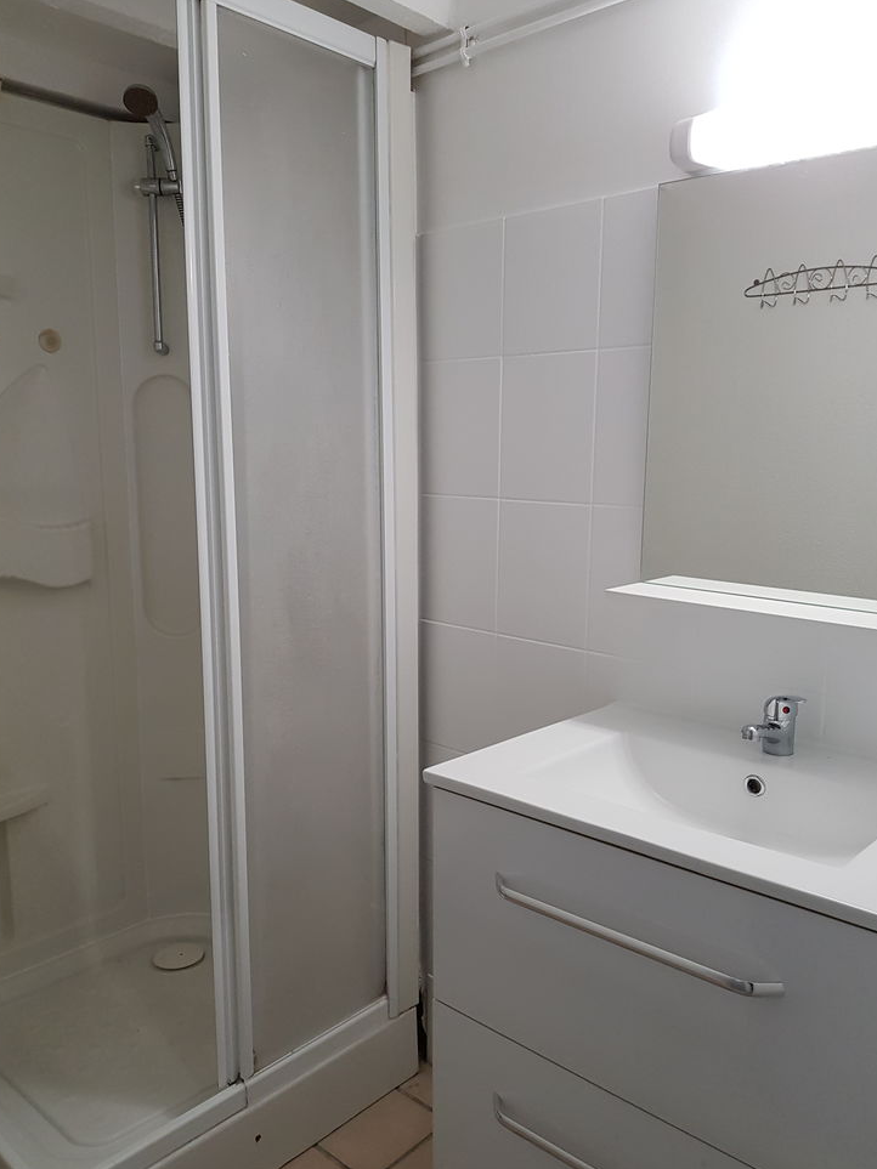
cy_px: 584
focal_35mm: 27
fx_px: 912
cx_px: 437
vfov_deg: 65.3
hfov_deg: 51.3
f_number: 1.7
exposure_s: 1/50
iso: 200
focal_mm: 4.2
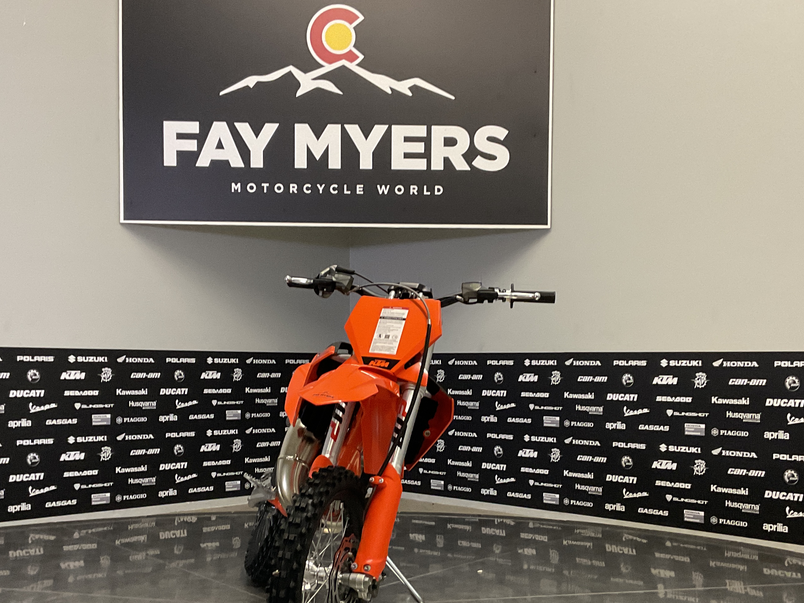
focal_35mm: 45
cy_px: 382
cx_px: 399
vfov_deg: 32.0
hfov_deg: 42.1
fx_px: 1045
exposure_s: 1/60
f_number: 1.8
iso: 160
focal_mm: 3
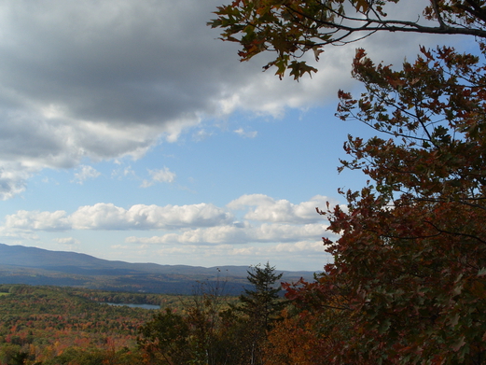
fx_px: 604
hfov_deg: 43.8
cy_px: 211
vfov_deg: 33.5
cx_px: 262
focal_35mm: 43
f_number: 7.4
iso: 80
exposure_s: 1/500
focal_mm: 7.8
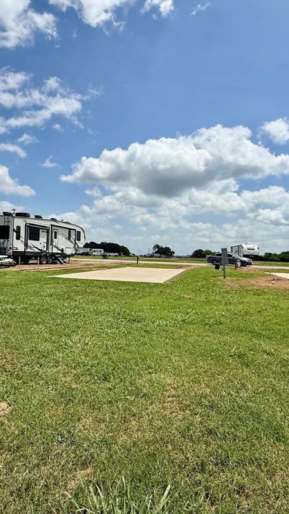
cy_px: 258
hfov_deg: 53.6
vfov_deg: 83.9
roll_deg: -0.8
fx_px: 286
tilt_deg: +0.1
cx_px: 142
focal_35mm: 21
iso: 50
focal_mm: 2.22
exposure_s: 1/5155
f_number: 2.2
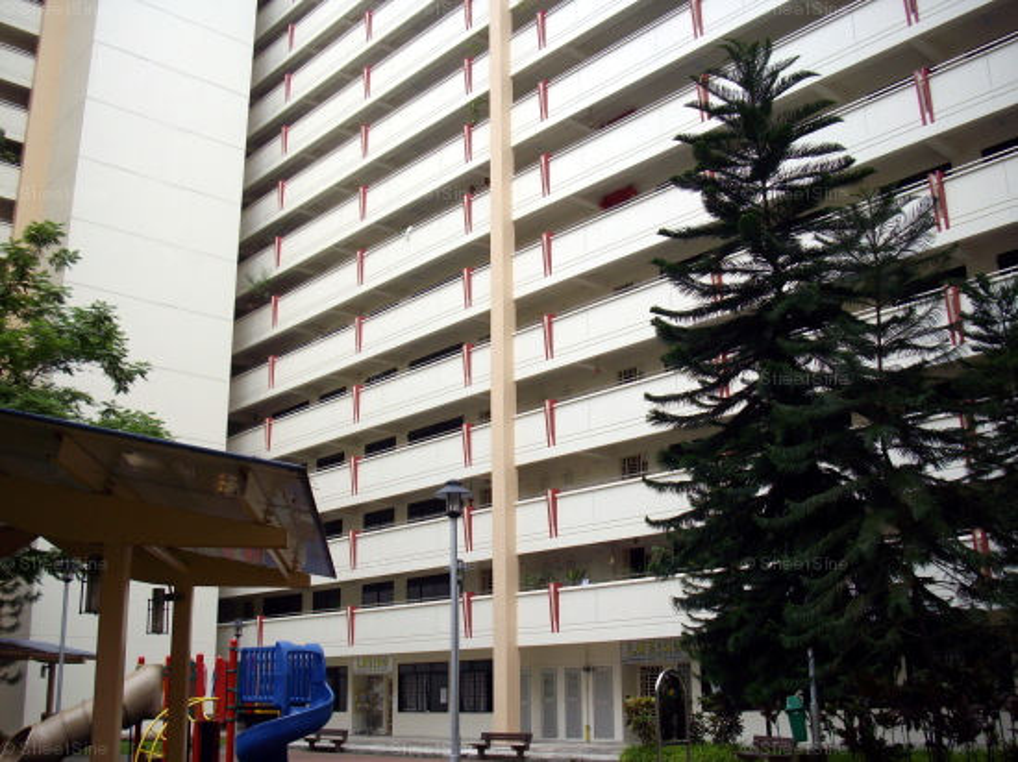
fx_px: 1088
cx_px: 509
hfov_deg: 50.2
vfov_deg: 38.6
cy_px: 381
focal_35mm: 37
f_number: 2.8
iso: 80
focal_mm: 6.2
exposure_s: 1/250
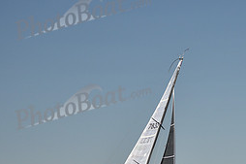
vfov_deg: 6.1
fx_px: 1530
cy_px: 141
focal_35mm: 224
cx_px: 202
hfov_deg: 9.2
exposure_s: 1/1600
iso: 250
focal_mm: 98
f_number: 2.8
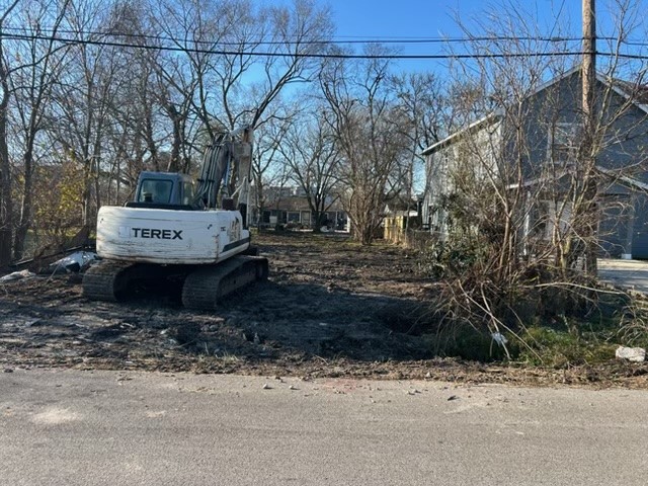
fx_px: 487
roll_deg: -2.1
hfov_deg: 67.3
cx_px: 324
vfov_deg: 53.1
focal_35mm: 26
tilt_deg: -3.0
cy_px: 243
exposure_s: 1/1511
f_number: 1.5
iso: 50
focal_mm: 5.7
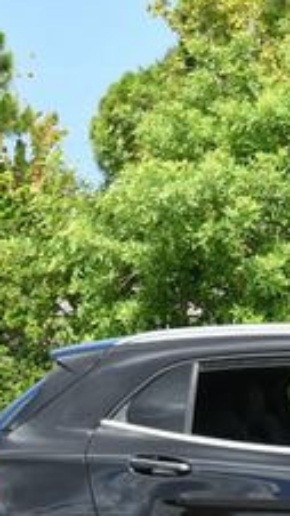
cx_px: 521
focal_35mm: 190
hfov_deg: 6.3
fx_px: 2599
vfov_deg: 11.3
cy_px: 425
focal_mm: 32
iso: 180
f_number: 8
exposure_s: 1/250
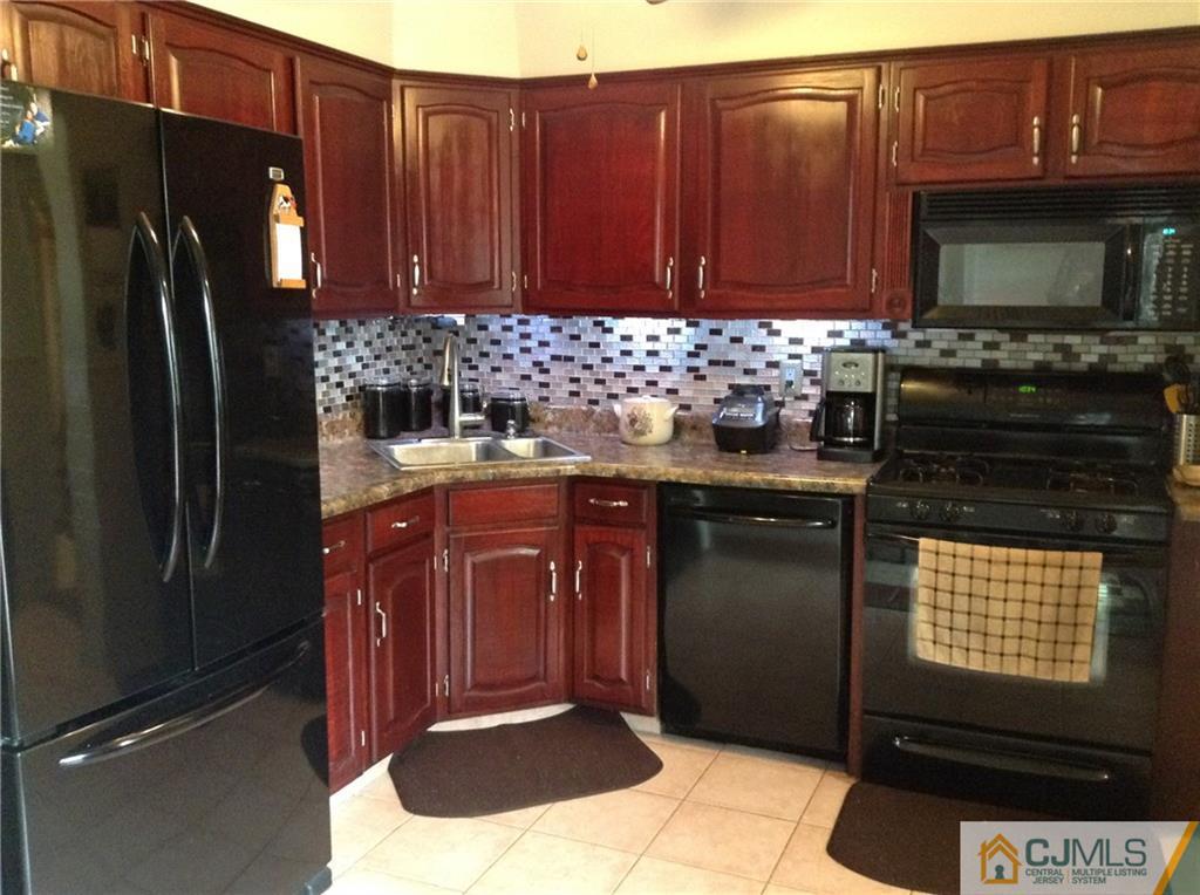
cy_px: 448
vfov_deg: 42.8
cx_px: 600
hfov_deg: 55.4
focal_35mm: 33
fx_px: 1142
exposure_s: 1/17
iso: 400
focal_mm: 3.3
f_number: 2.4
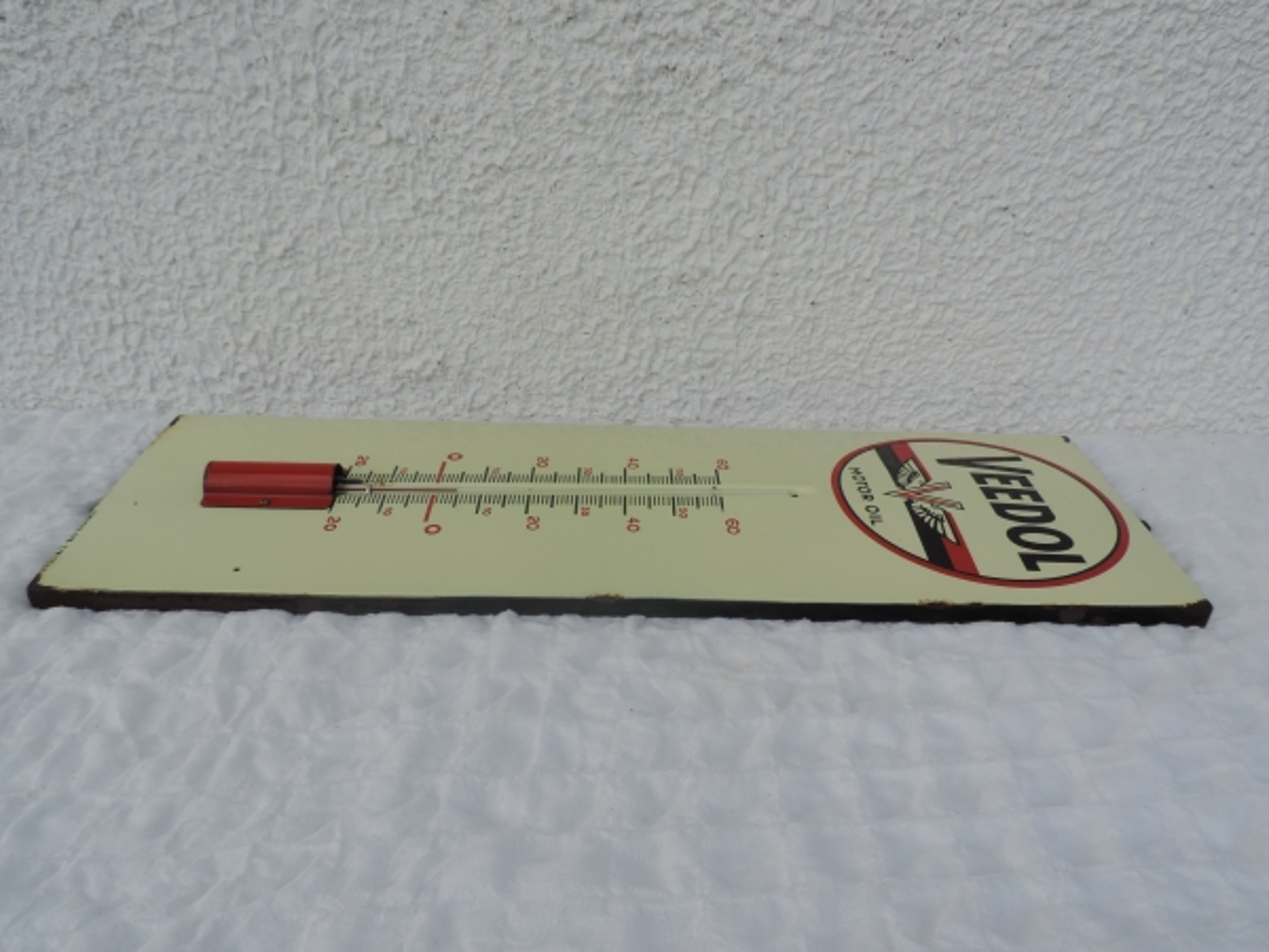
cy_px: 476
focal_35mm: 28
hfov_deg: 63.4
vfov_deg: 49.7
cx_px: 634
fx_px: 1026
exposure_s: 1/800
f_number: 3.1
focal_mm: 4.9
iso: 80
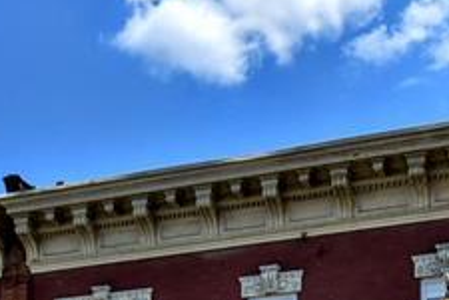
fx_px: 1247
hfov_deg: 20.4
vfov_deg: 12.4
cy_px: 565
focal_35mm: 100
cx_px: 164
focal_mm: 22
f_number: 9
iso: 1250
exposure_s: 1/4000
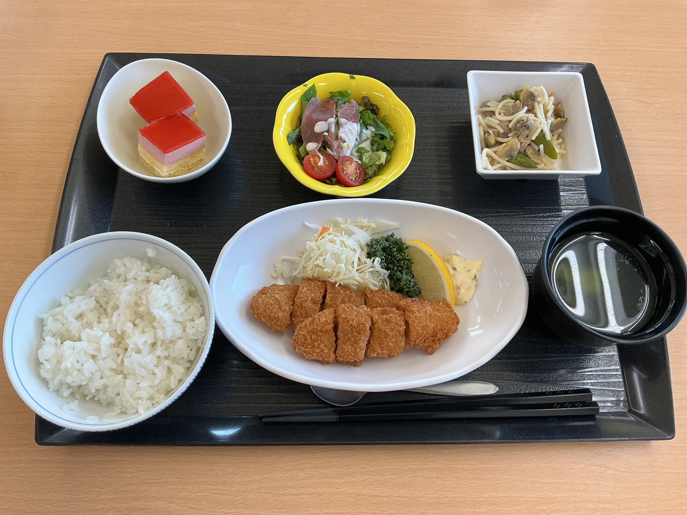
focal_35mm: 29
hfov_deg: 61.7
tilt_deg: -67.7
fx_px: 576
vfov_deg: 48.2
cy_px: 258
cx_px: 344
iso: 64
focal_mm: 3
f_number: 1.8
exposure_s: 1/120
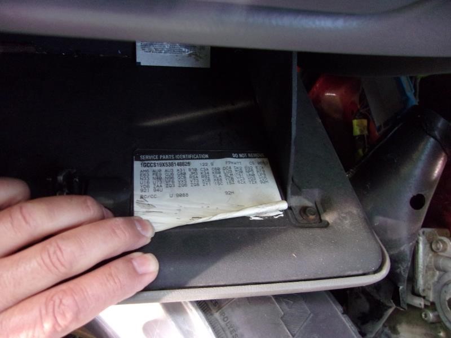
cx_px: 226
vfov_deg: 51.4
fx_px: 352
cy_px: 169
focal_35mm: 27
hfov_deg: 65.3
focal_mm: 4.9
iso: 400
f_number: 3
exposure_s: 1/20
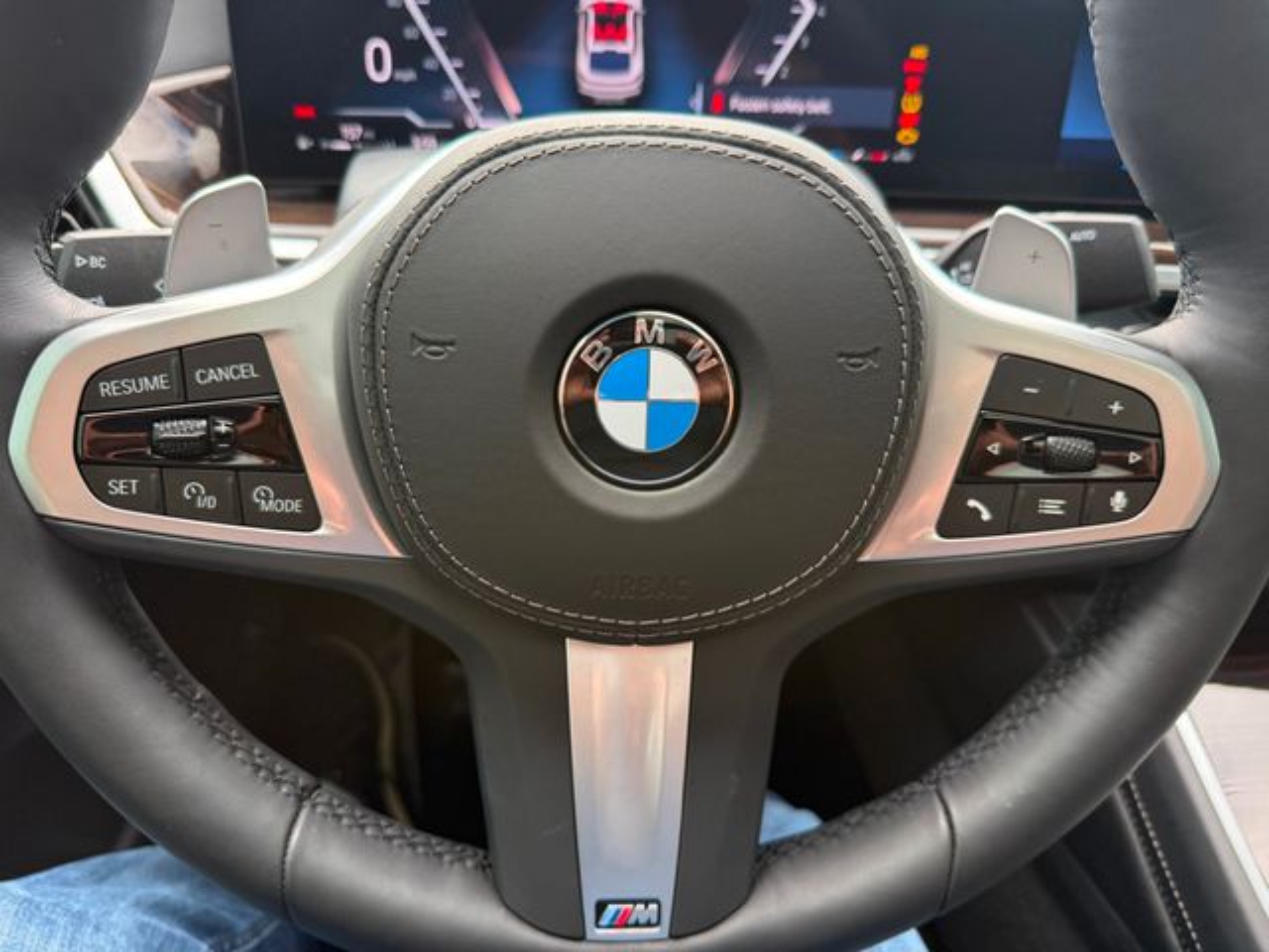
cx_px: 634
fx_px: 880
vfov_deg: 56.8
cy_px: 476
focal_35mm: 24
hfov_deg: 71.6
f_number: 1.78
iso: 125
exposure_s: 1/243
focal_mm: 6.76
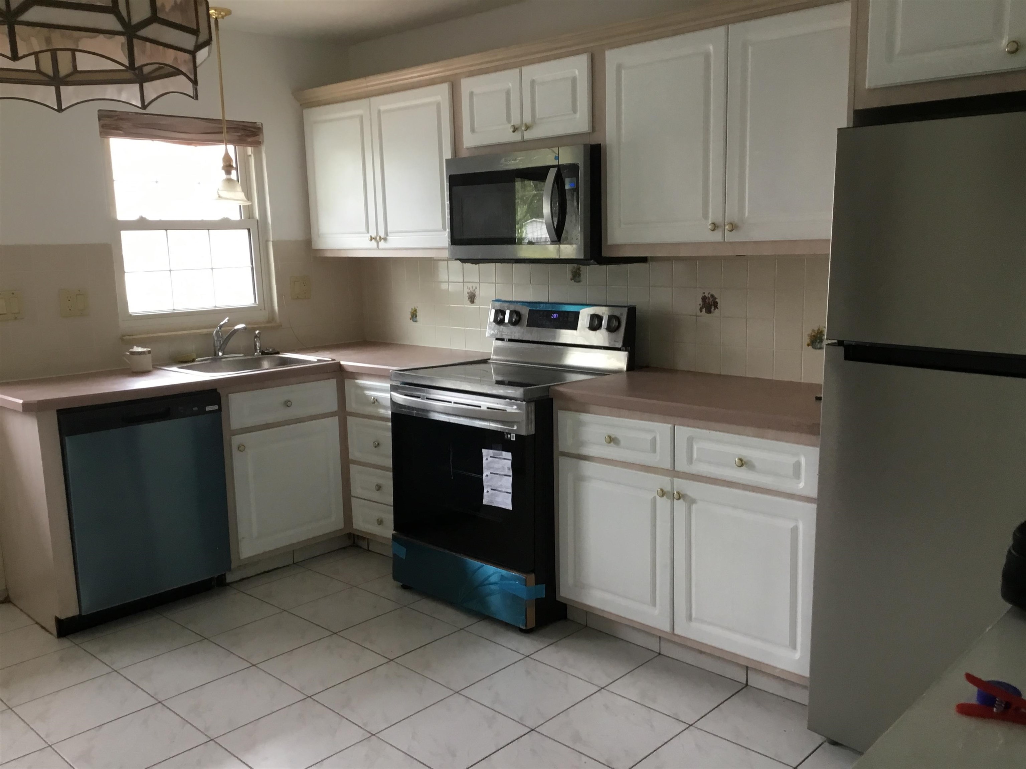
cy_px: 384
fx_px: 919
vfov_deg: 45.4
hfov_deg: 58.4
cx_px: 513
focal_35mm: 31
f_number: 2.4
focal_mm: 3.3
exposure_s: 1/30
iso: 64
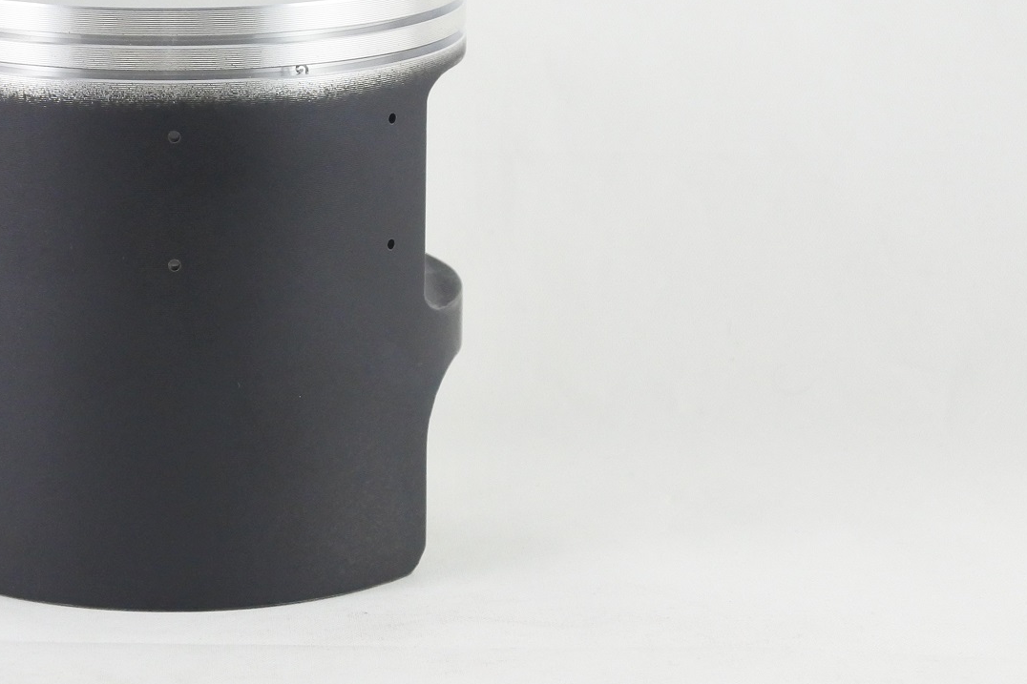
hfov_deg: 20.9
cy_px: 229
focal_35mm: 96
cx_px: 171
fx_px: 2738
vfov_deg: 14.2
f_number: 4.8
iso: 800
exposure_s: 1/100
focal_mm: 21.4
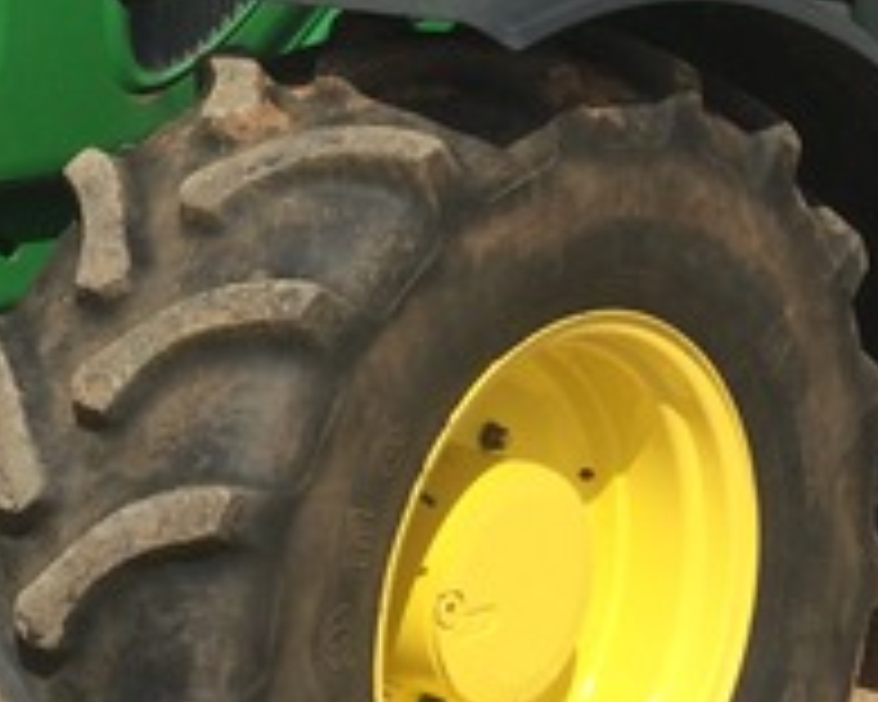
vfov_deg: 12.2
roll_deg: -1.1
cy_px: -68
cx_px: 495
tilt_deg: -5.0
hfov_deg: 15.5
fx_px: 3222
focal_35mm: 124
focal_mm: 3.3
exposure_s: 1/1698
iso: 25
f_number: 2.4
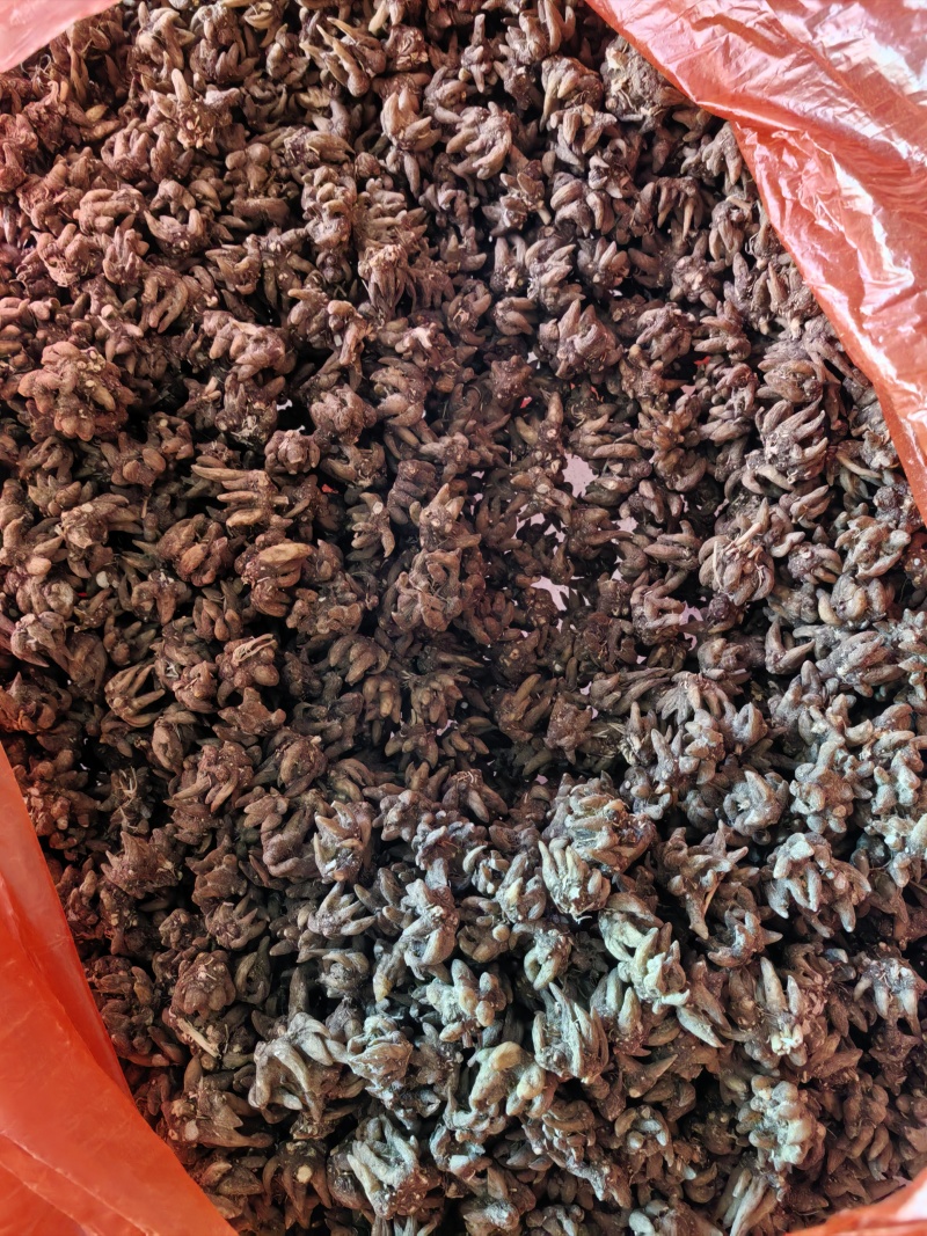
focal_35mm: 27
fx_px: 964
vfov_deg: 65.3
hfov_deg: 51.3
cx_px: 464
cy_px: 618
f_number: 4
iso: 640
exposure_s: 1/50
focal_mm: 5.72
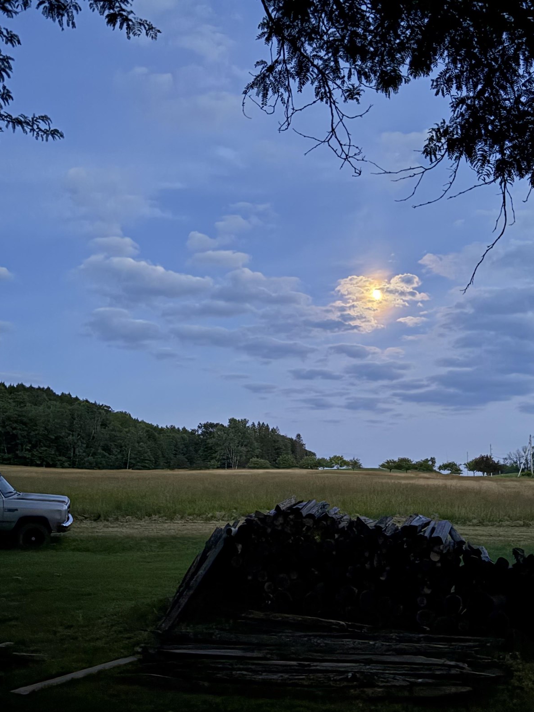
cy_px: 419
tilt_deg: +5.9
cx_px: 346
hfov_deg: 37.4
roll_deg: +0.3
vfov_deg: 48.7
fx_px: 782
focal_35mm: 38
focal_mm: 5.96
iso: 1600
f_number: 1.6
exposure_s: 1/9
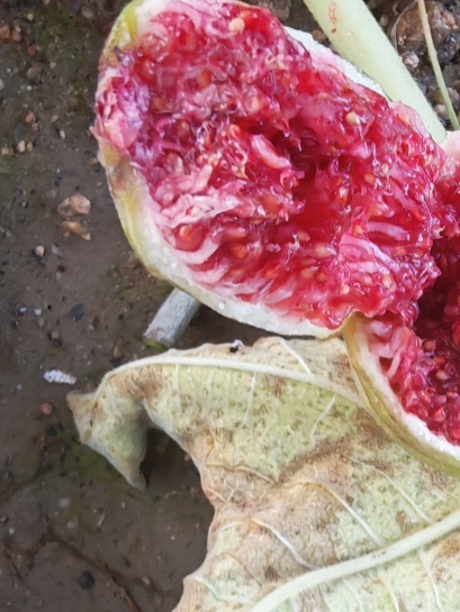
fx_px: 832
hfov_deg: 30.0
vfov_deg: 40.4
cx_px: 386
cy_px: 343
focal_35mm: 47
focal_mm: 1.96
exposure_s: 1/50
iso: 200
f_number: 2.2
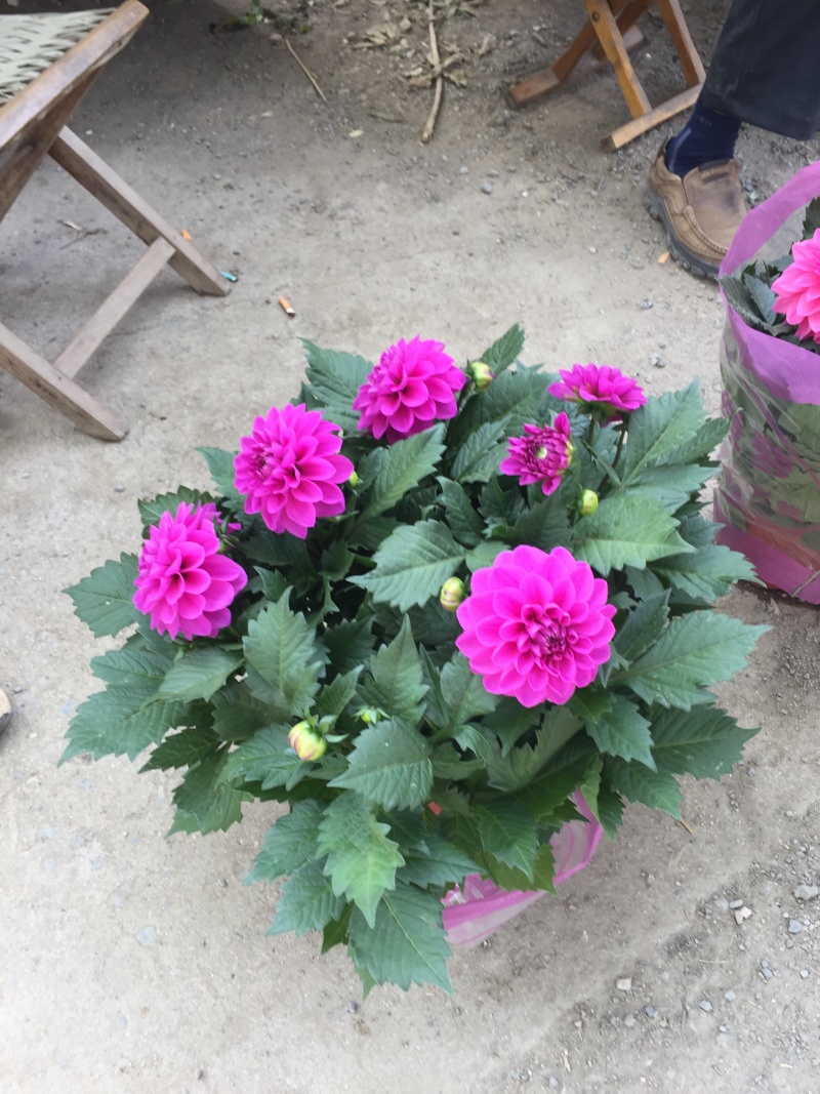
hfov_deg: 48.2
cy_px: 547
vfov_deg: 61.7
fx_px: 916
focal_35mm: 29
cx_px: 410
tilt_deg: -49.8
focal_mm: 4.15
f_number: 2.2
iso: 32
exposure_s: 1/100
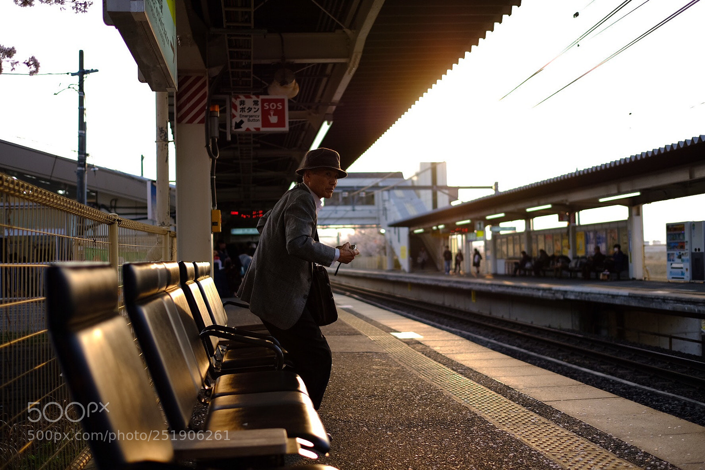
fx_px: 685
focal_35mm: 35
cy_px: 235
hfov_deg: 54.4
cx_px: 352
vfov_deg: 37.9
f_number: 1.4
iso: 100
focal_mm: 23
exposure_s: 1/1250
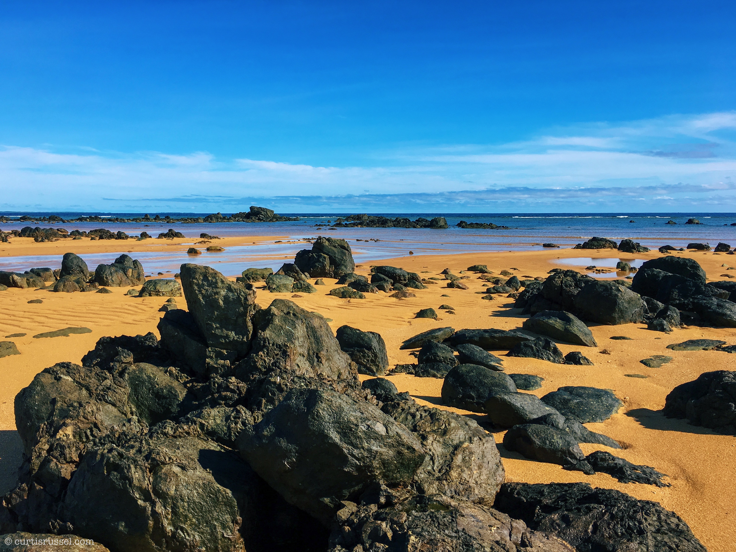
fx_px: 617
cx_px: 368
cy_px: 276
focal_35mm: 29
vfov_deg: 48.2
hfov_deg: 61.7
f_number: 2.2
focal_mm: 4.15
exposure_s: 1/1600
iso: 25
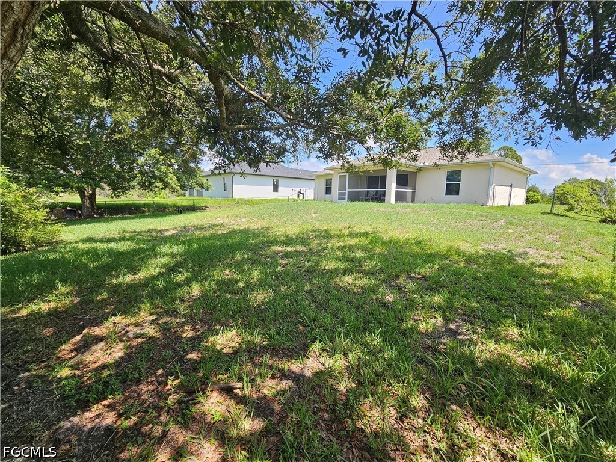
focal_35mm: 13
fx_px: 231
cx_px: 308
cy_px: 231
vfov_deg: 89.9
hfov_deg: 106.2
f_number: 2.2
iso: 50
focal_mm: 2.2
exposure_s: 1/622
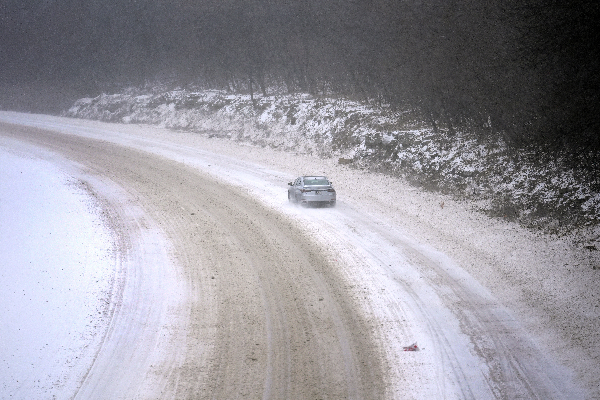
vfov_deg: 7.0
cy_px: 200
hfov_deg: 10.4
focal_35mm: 197
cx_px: 300
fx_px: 3283
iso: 800
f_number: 2.8
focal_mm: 197
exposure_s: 1/2000
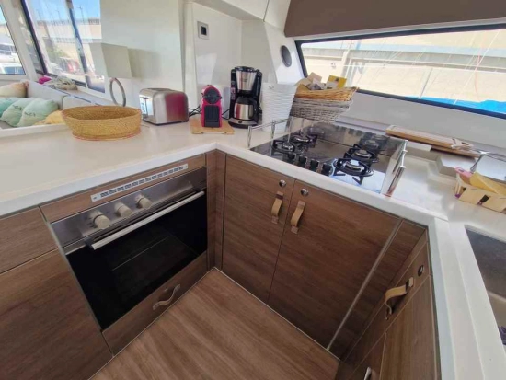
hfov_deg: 106.2
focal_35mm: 13
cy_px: 190
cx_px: 253
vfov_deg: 90.0
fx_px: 190
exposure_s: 1/104
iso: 50
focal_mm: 2.2
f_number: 2.2
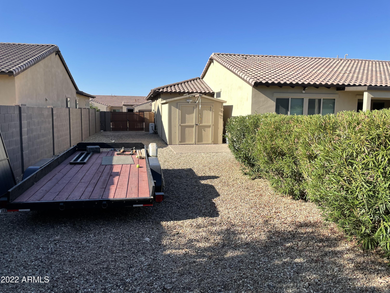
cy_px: 146
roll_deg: -0.4
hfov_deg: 67.3
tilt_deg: -7.3
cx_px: 195
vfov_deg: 53.1
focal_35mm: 26
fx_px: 293
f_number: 1.6
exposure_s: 1/2304
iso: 32
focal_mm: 4.2
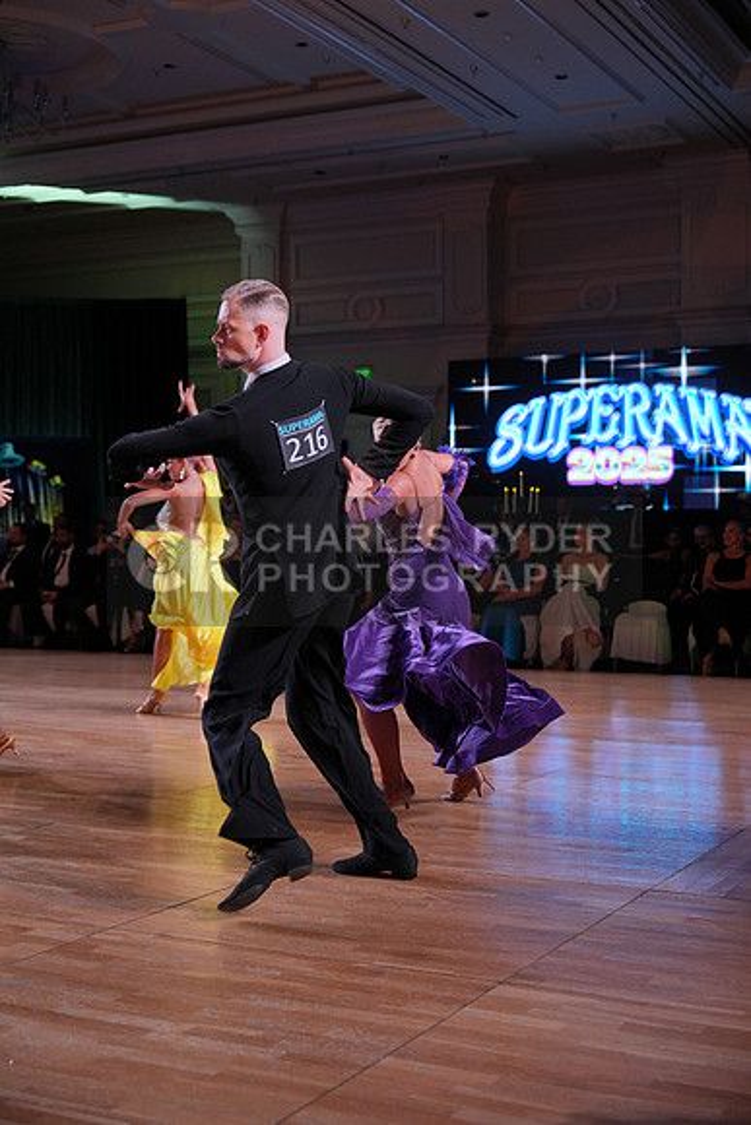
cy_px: 562
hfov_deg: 27.5
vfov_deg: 40.3
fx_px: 1532
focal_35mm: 49
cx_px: 376
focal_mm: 49
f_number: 3.5
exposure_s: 1/400
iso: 800
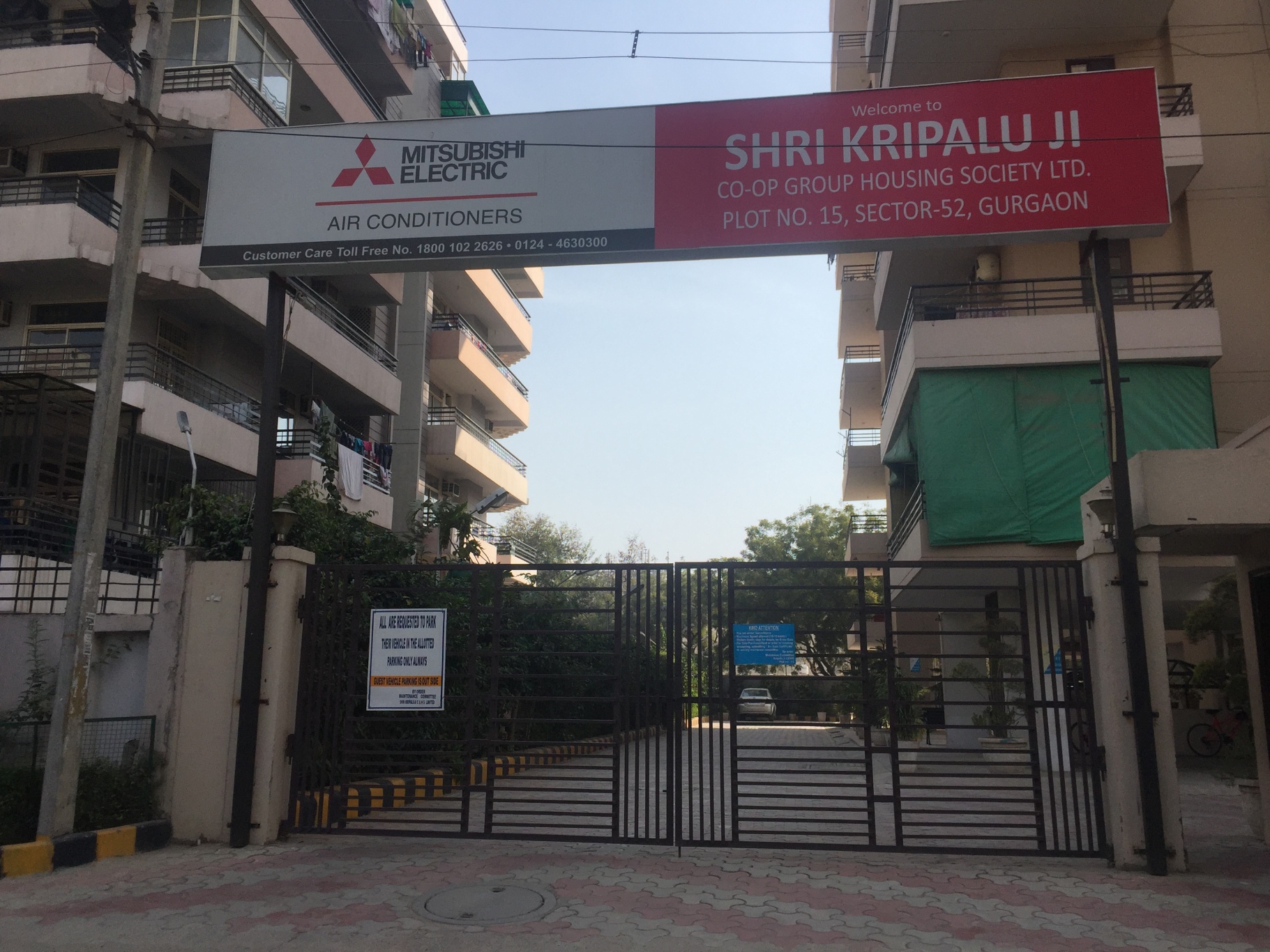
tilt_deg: +11.9
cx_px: 635
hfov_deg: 61.7
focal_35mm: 29
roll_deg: -1.9
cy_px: 476
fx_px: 1064
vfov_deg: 48.2
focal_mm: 4.15
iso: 32
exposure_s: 1/2326
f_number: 2.2
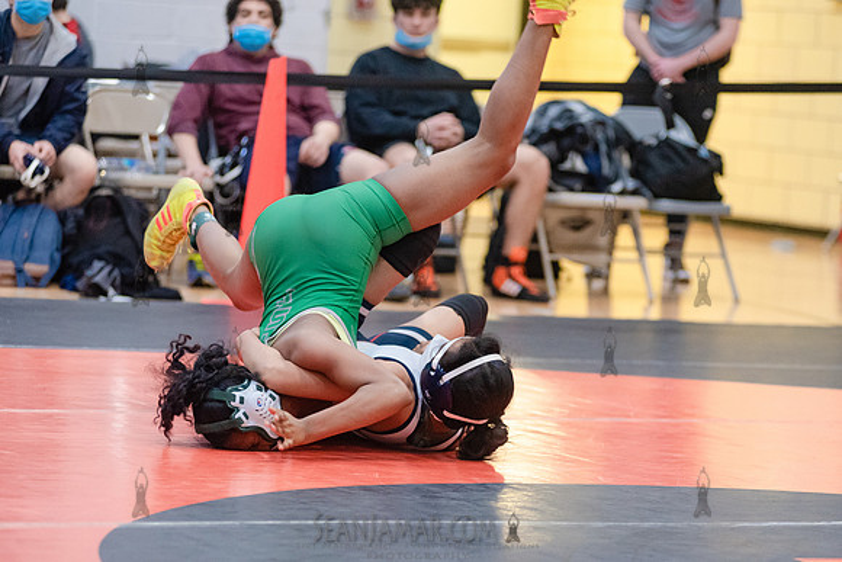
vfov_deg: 8.8
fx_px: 3657
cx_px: 487
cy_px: 324
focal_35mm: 156
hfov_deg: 13.1
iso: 4000
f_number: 3.5
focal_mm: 135
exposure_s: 1/400
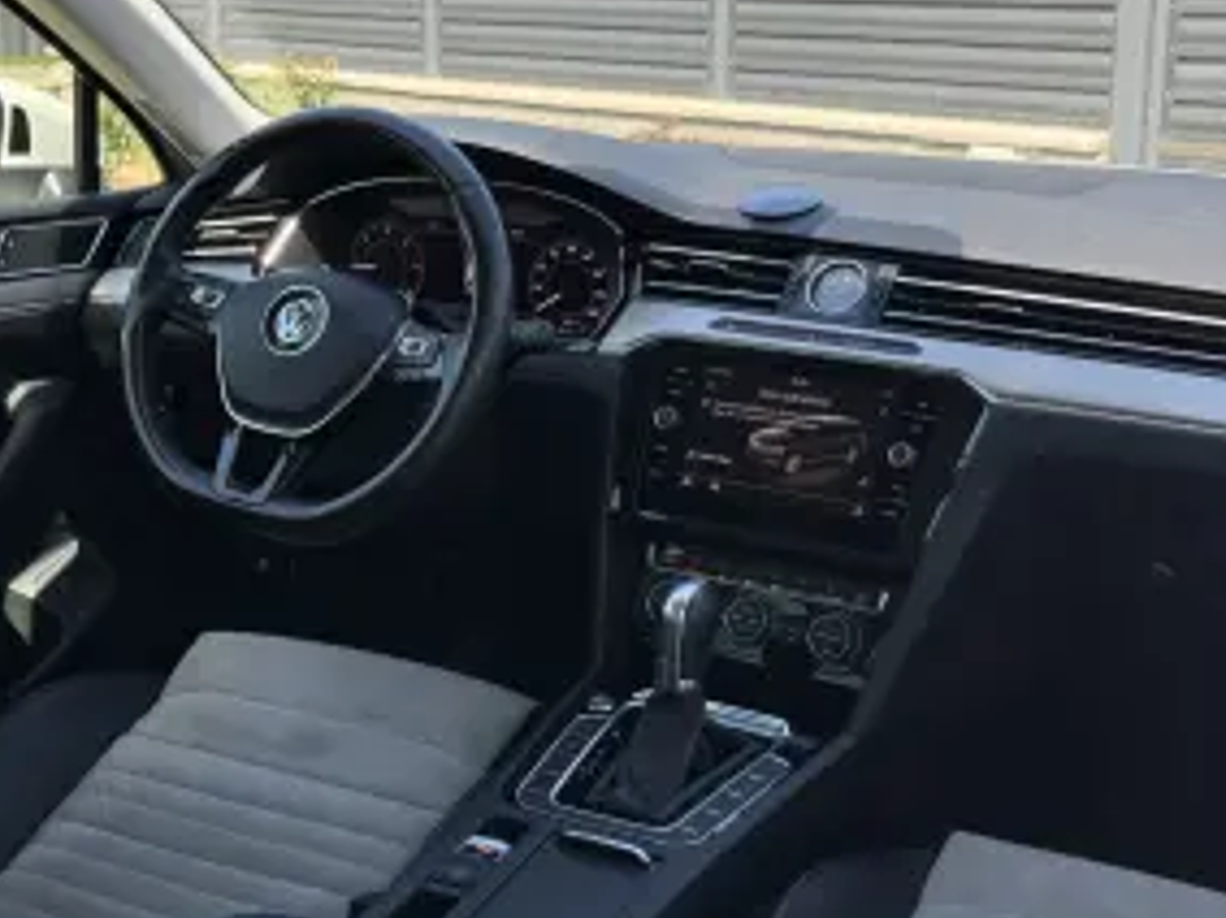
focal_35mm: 61
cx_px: 529
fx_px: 2160
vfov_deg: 24.0
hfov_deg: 31.7
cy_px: 485
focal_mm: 6.76
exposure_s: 1/681
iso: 64
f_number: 1.78
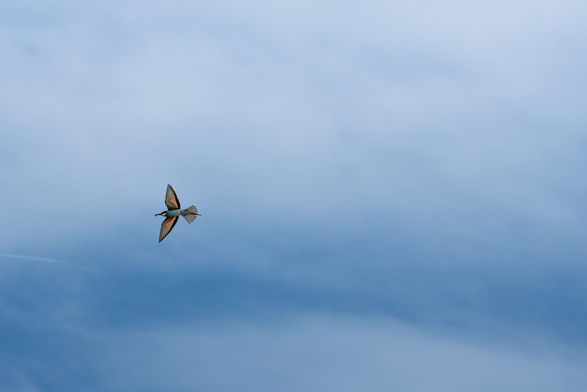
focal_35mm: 308
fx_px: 5014
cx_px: 294
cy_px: 196
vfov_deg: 4.5
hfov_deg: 6.7
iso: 400
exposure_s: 1/2500
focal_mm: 205
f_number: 10
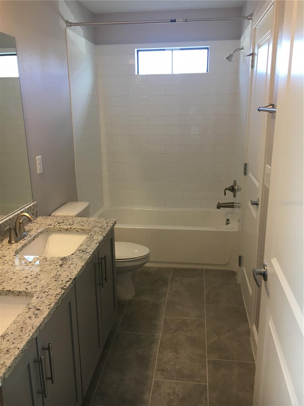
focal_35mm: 29
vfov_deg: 61.7
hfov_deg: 48.2
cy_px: 203
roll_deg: -0.1
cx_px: 152
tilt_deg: -16.0
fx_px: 340
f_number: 2.2
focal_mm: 4.15
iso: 32
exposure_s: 1/30
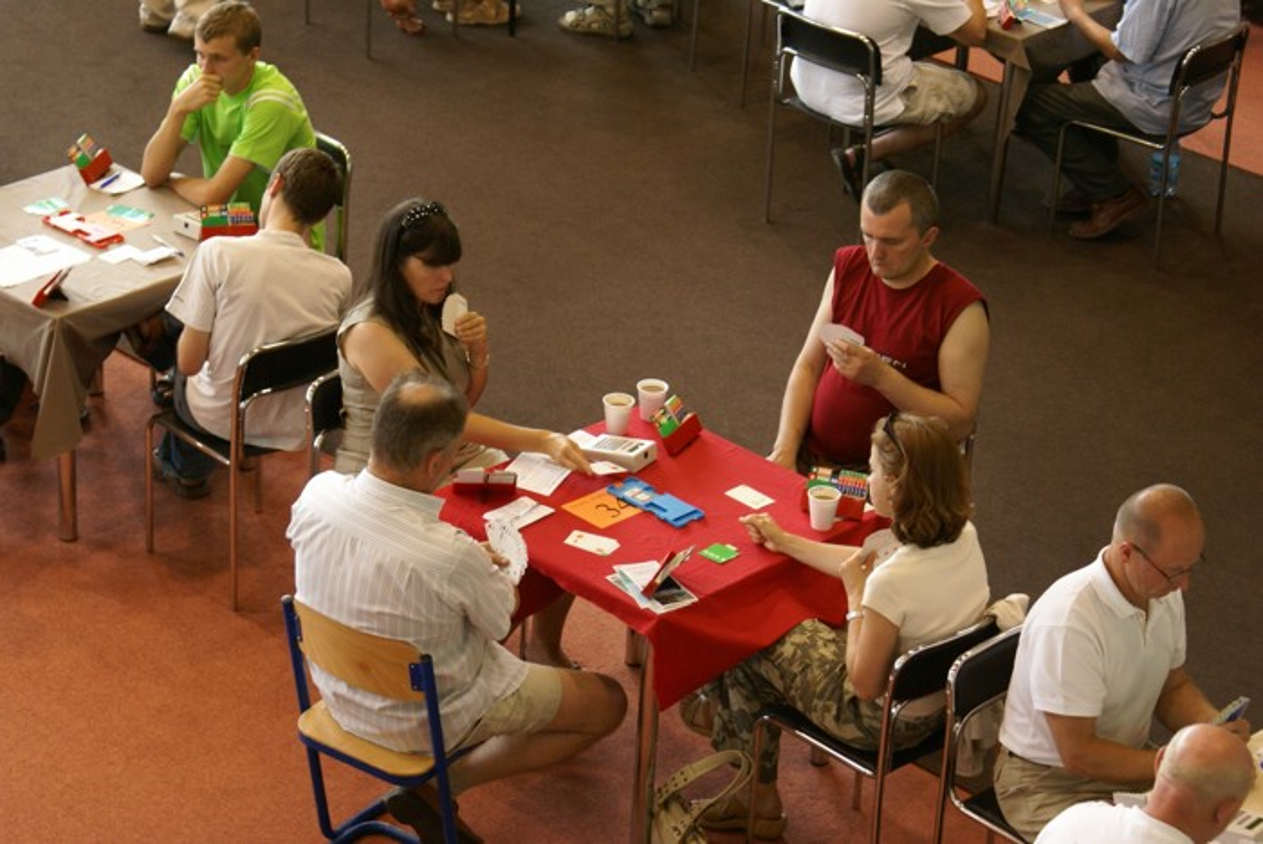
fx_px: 3687
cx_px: 632
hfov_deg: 19.4
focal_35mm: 105
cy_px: 422
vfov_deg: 13.1
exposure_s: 1/30
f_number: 5.6
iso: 400
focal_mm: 70
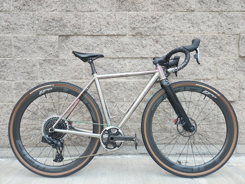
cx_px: 122
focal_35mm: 23
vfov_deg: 58.9
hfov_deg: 73.9
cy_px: 92
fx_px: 163
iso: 160
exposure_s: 1/120
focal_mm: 5.4
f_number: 1.8
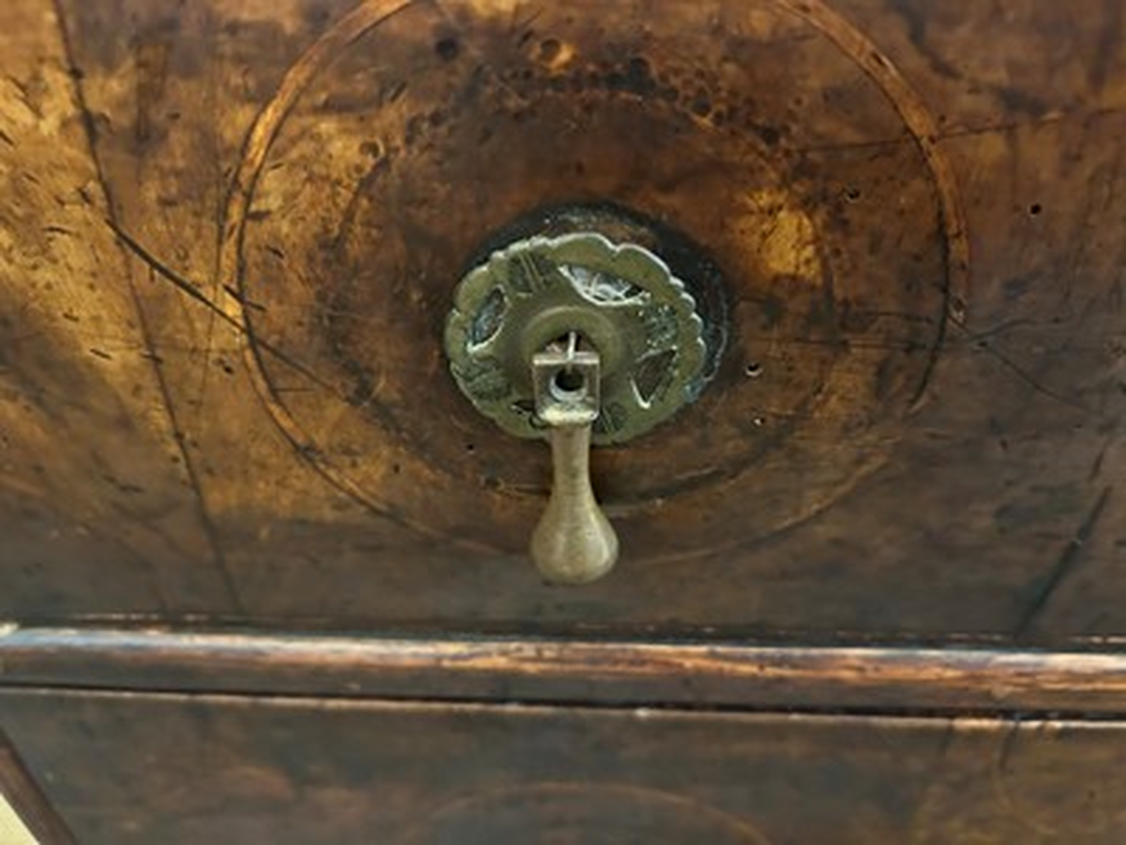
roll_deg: +1.3
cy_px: 422
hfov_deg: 67.3
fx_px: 846
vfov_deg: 53.1
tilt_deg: -37.1
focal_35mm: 26
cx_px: 563
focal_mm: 5.7
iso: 800
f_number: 1.5
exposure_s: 1/25
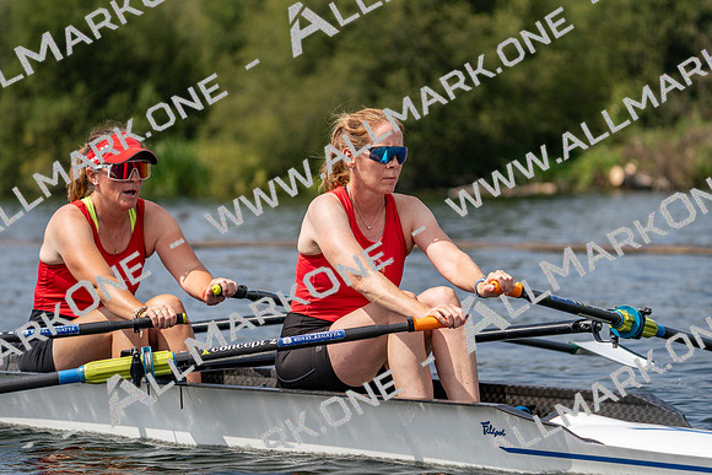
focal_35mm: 200
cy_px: 238
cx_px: 356
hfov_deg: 10.3
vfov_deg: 6.9
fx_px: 3956
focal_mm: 200
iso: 200
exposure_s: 1/1600
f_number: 5.6
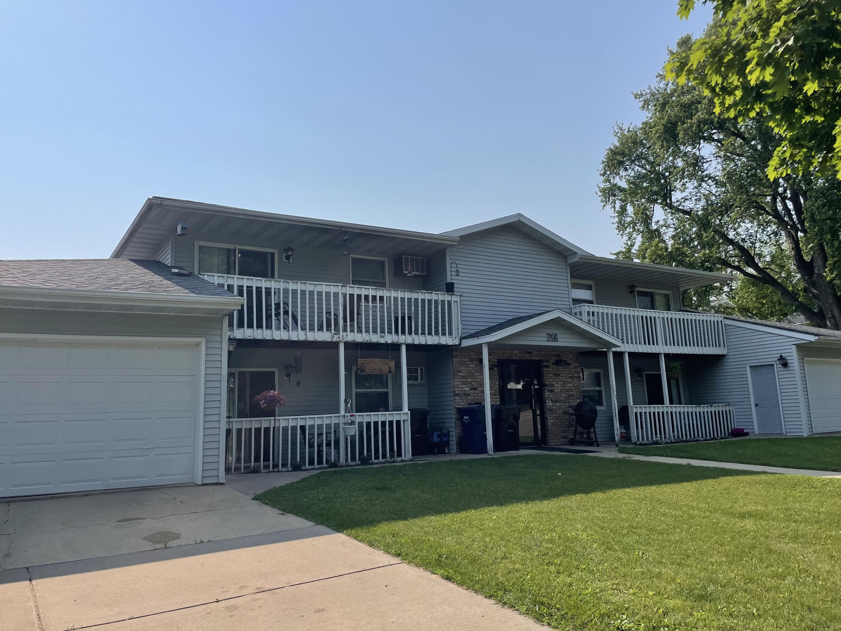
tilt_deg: +10.9
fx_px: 656
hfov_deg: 65.3
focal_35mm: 27
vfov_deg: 51.4
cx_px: 430
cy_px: 306
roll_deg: +1.8
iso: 32
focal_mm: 4.2
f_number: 1.6
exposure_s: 1/8403
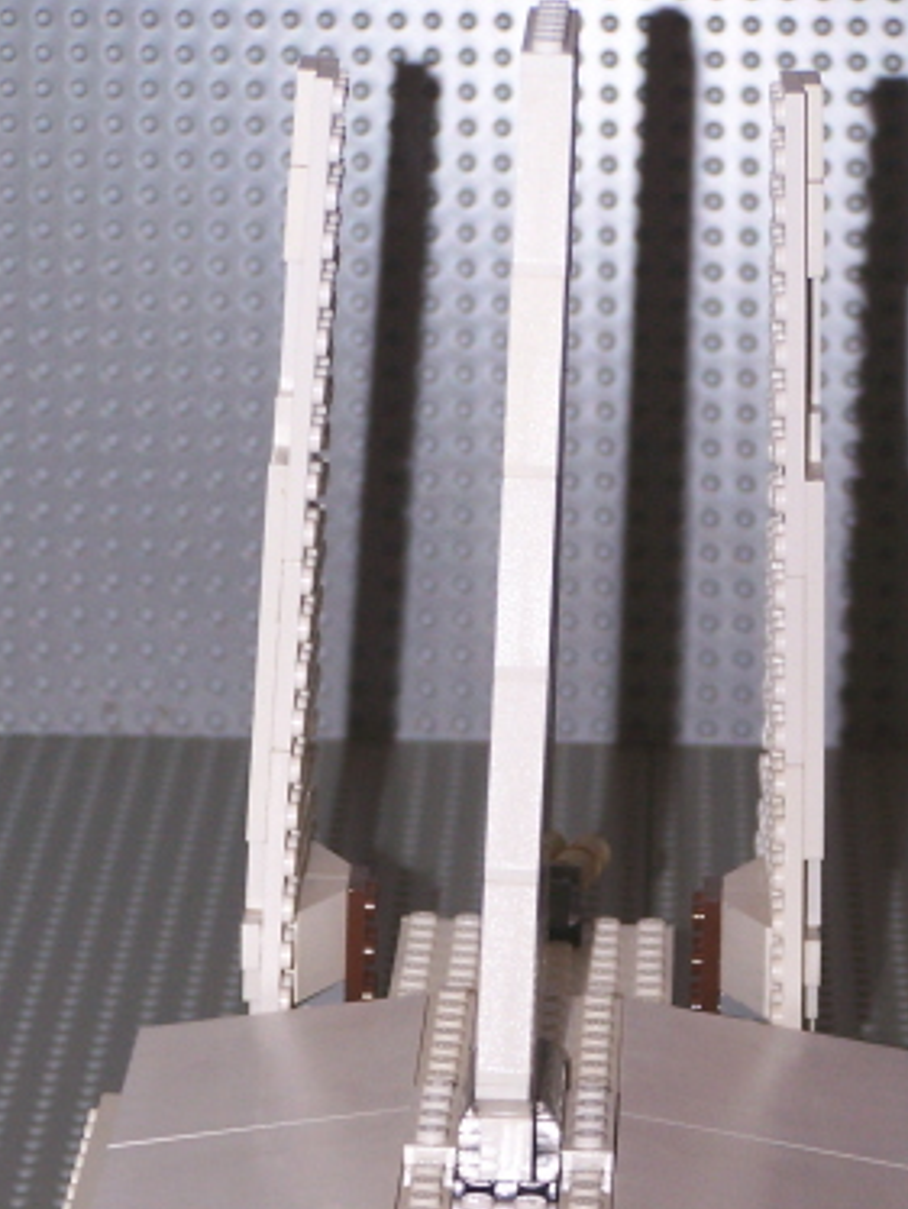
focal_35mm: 219
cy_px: 1022
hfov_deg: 6.8
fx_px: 7651
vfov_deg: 9.0
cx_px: 549
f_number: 3.2
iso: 140
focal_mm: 21.2
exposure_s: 1/100
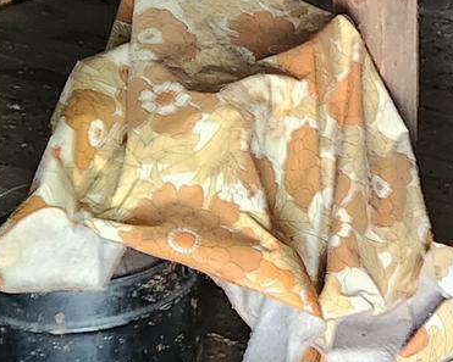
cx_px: 690
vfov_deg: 11.9
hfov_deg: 14.4
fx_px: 1663
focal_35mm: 124
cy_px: -162
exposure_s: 1/30
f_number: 1.8
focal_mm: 5.4
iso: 640
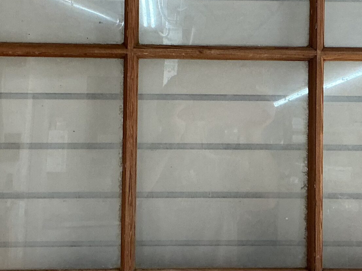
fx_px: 701
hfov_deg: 28.9
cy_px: 58
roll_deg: -0.2
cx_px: 215
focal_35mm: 67
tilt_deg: -7.6
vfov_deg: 21.7
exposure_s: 1/60
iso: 125
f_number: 1.8
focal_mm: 3
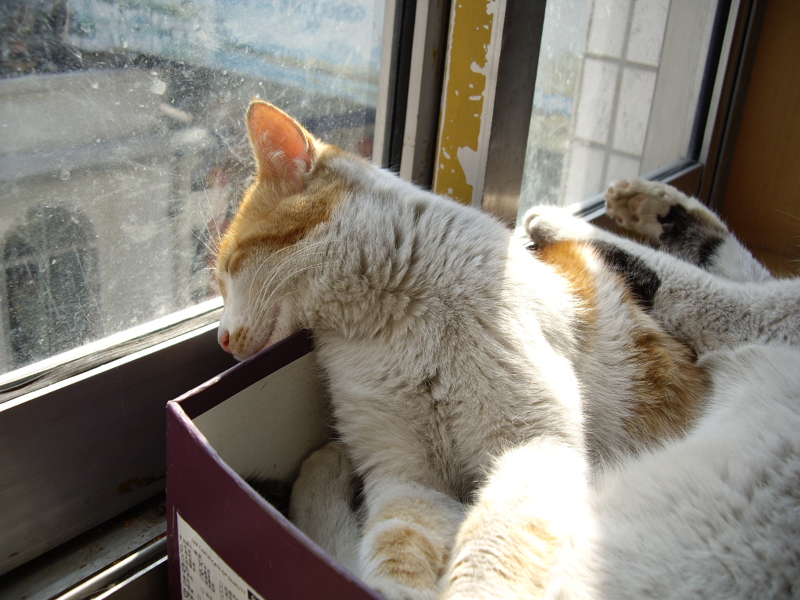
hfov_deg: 49.0
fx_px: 878
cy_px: 300
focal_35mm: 38
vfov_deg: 37.7
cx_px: 400
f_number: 2.8
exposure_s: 1/160
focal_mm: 7.9
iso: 64
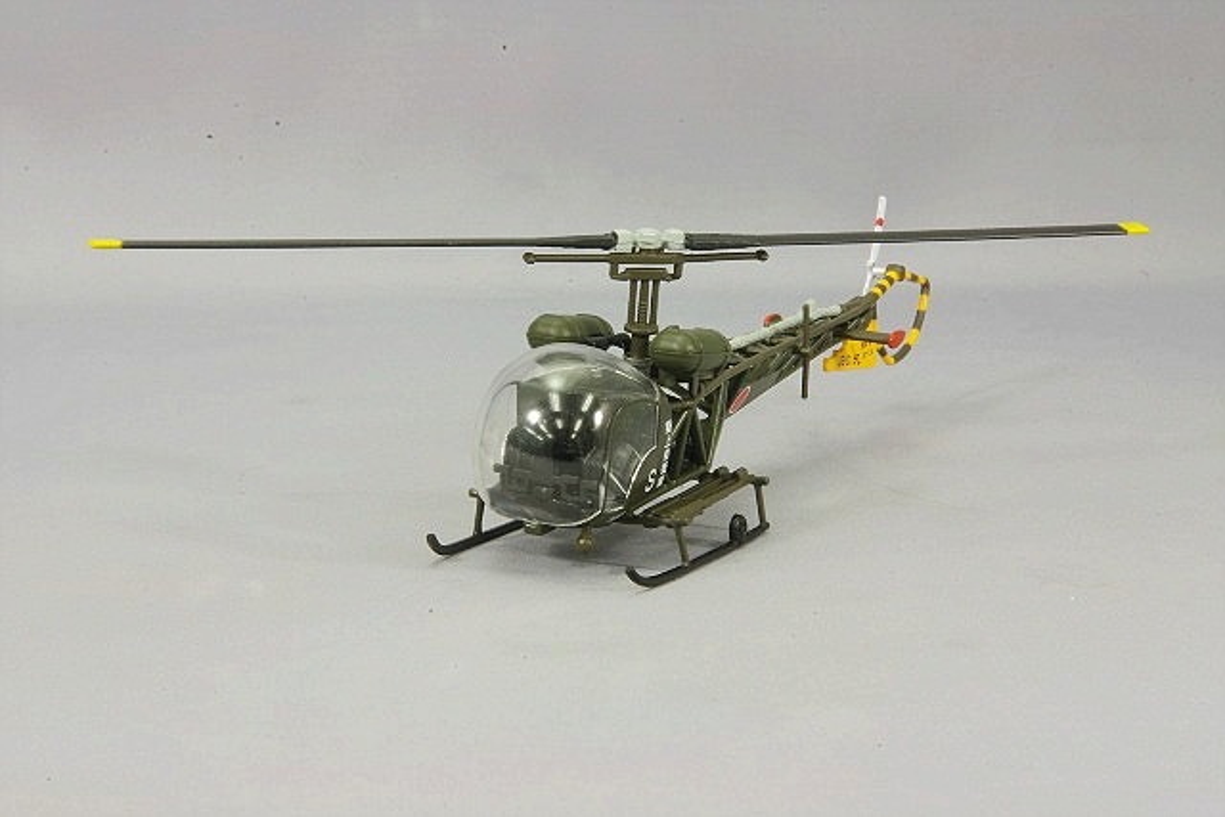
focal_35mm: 112
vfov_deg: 12.2
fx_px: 3812
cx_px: 612
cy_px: 408
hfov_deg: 18.3
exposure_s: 1
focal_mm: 75
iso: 400
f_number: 32
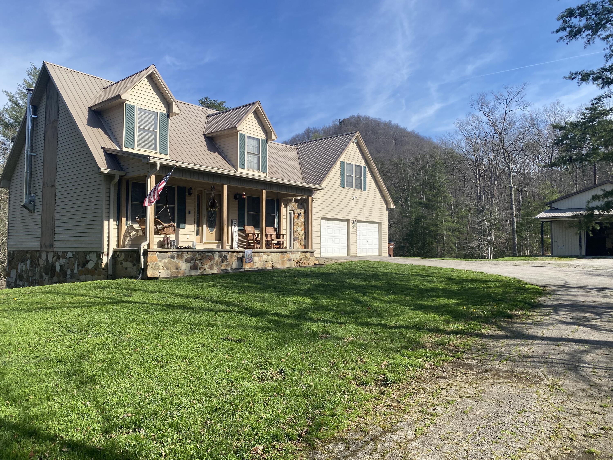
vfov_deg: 53.1
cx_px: 306
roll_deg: -0.4
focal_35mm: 26
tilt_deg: +1.8
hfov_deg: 67.3
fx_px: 460
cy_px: 230
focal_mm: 4.25
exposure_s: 1/2268
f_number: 1.8
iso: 32
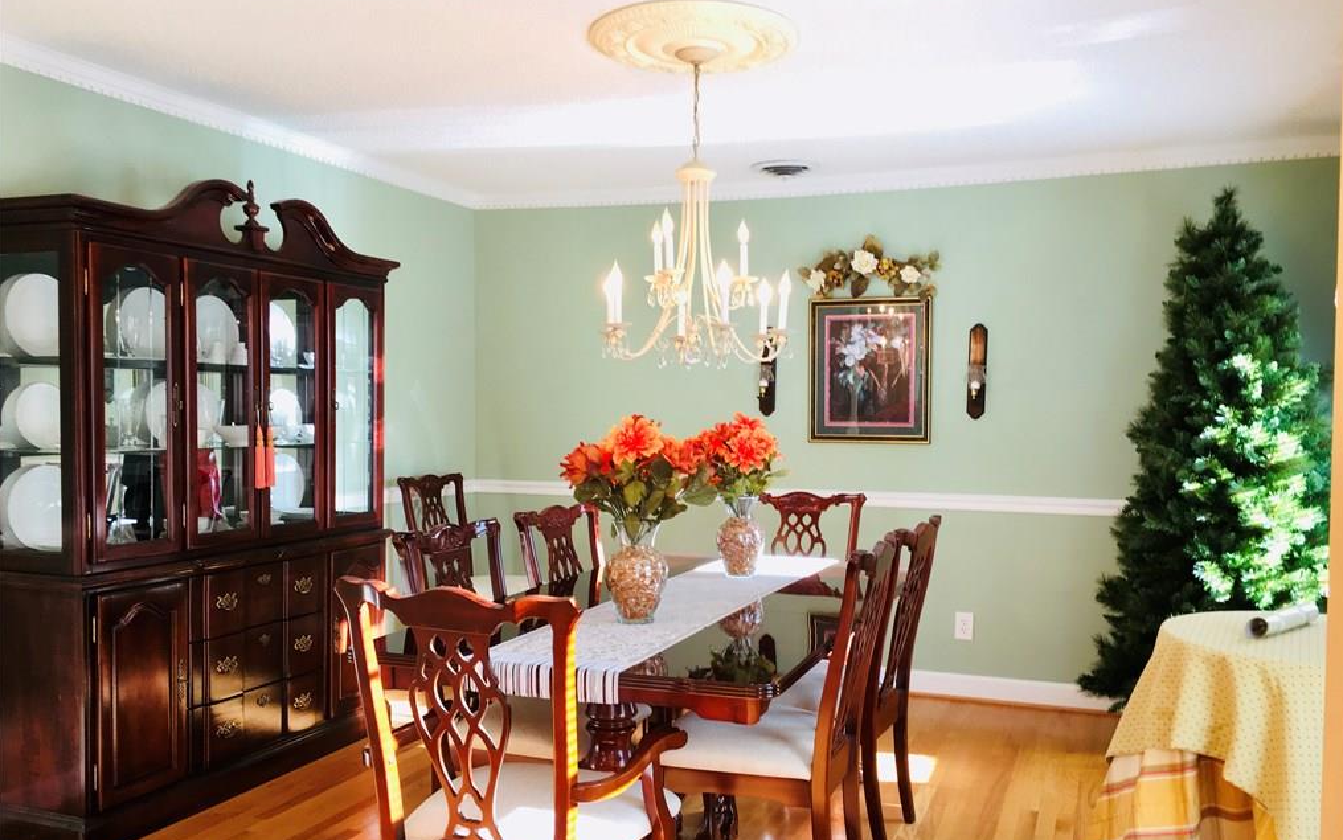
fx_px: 1135
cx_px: 675
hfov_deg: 61.2
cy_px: 454
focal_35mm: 31
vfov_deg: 40.6
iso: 40
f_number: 2.2
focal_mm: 4.15
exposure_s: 1/30
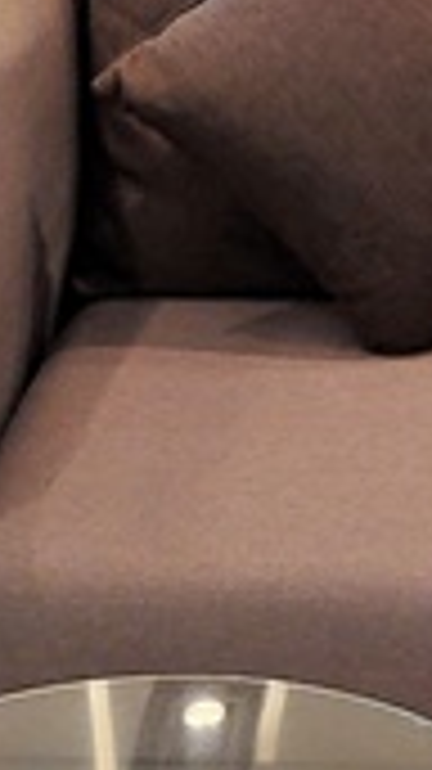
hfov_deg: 7.2
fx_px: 3385
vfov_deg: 11.8
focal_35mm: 166
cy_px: -698
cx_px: 522
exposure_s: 1/50
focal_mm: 5.4
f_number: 1.8
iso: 200
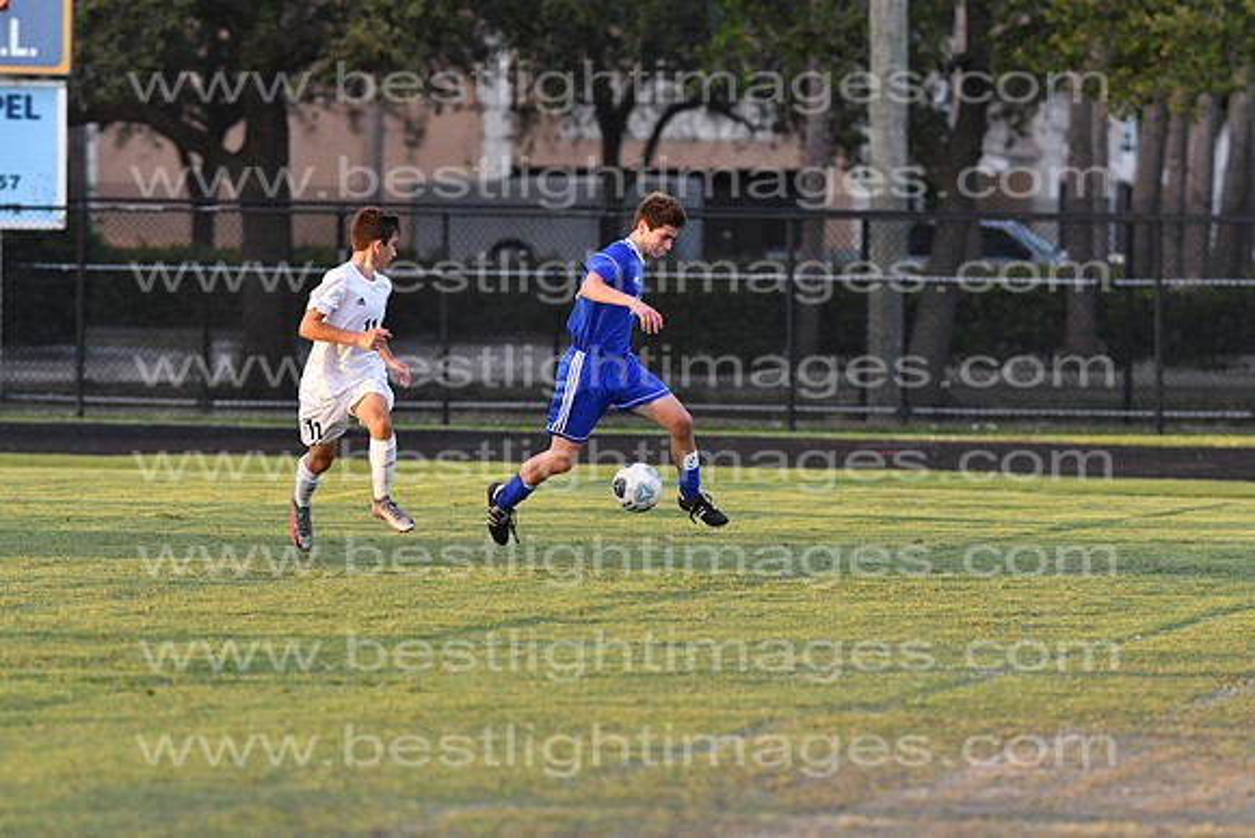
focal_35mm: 450
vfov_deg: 3.1
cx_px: 628
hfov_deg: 4.6
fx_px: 15690
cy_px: 419
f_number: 4.5
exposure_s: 1/1000
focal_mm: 300
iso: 1600
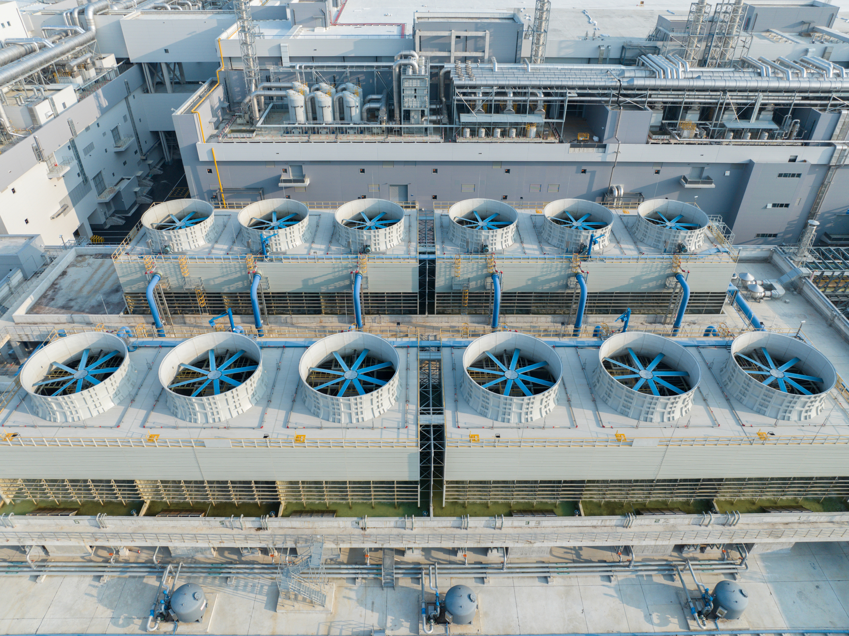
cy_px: 318
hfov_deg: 71.6
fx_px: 588
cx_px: 424
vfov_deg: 56.8
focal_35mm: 24
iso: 100
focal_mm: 12.29
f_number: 2.8
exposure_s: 1/800
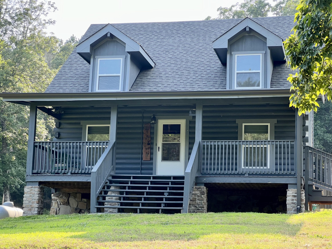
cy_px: 124
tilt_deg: +9.1
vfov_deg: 19.1
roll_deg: -1.8
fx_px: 739
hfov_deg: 25.3
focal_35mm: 77
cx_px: 166
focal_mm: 9
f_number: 2.8
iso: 32
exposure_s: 1/131
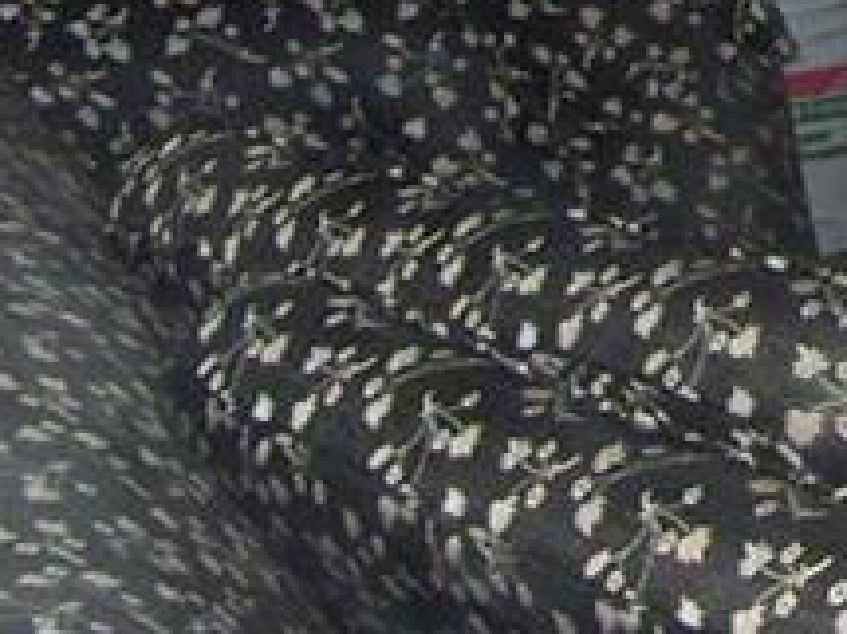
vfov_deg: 8.2
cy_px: -654
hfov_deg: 11.0
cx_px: 1343
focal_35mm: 171
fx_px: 4182
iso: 200
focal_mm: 6
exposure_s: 1/60
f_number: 2.7
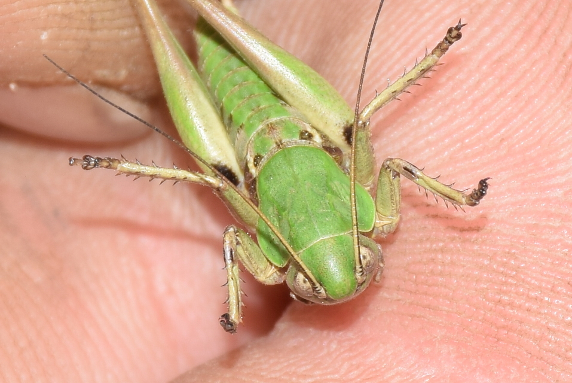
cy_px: 192
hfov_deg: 9.8
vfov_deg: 6.6
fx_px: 3340
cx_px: 286
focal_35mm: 210
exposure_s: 1/160
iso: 100
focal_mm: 140
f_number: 11
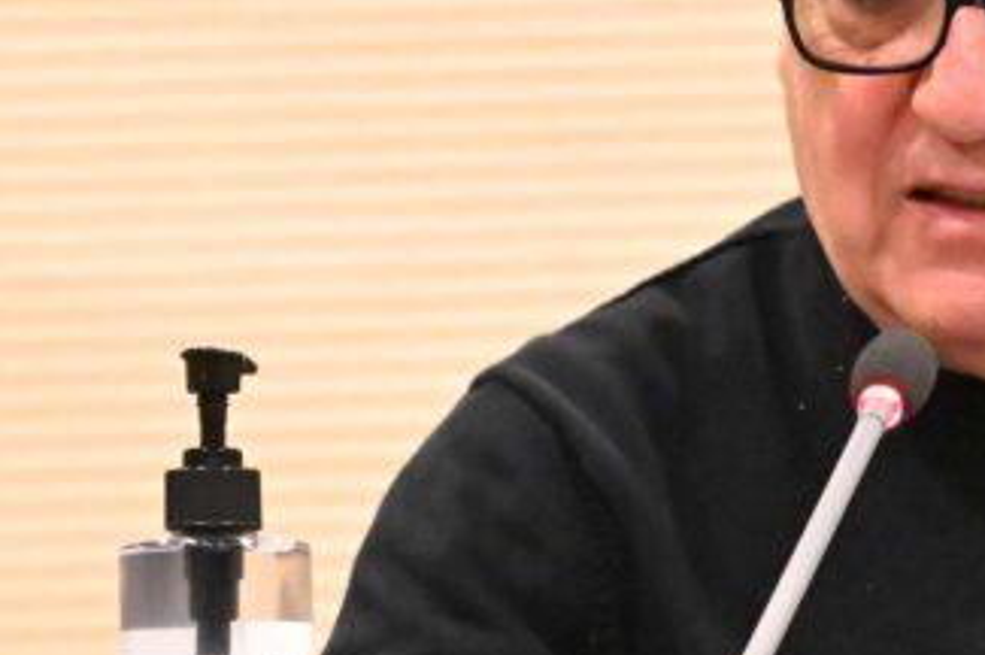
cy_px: 255
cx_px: 1012
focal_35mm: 520
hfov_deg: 4.0
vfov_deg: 2.6
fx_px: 14213
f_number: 5.6
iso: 12800
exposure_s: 1/200
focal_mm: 110
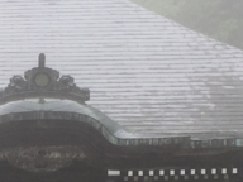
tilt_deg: +6.2
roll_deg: +1.8
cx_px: 16
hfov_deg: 12.6
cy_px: 291
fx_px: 1088
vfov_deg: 9.3
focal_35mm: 155
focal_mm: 4.15
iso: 25
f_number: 2.2
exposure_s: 1/239
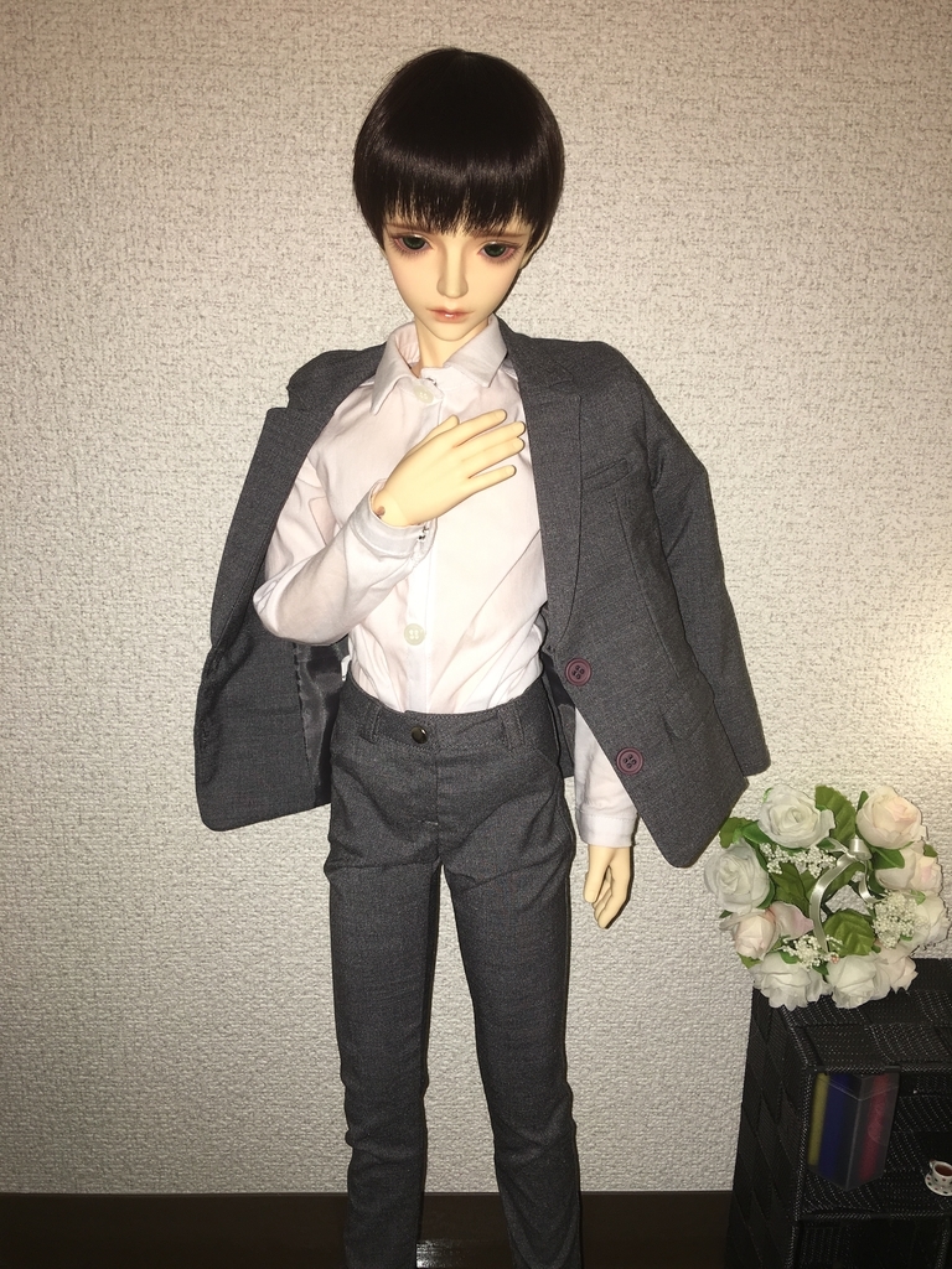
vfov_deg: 61.7
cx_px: 476
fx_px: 1063
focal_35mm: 29
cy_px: 634
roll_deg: -1.3
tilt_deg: -17.3
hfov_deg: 48.2
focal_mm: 4.15
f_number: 2.2
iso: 25
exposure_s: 1/24
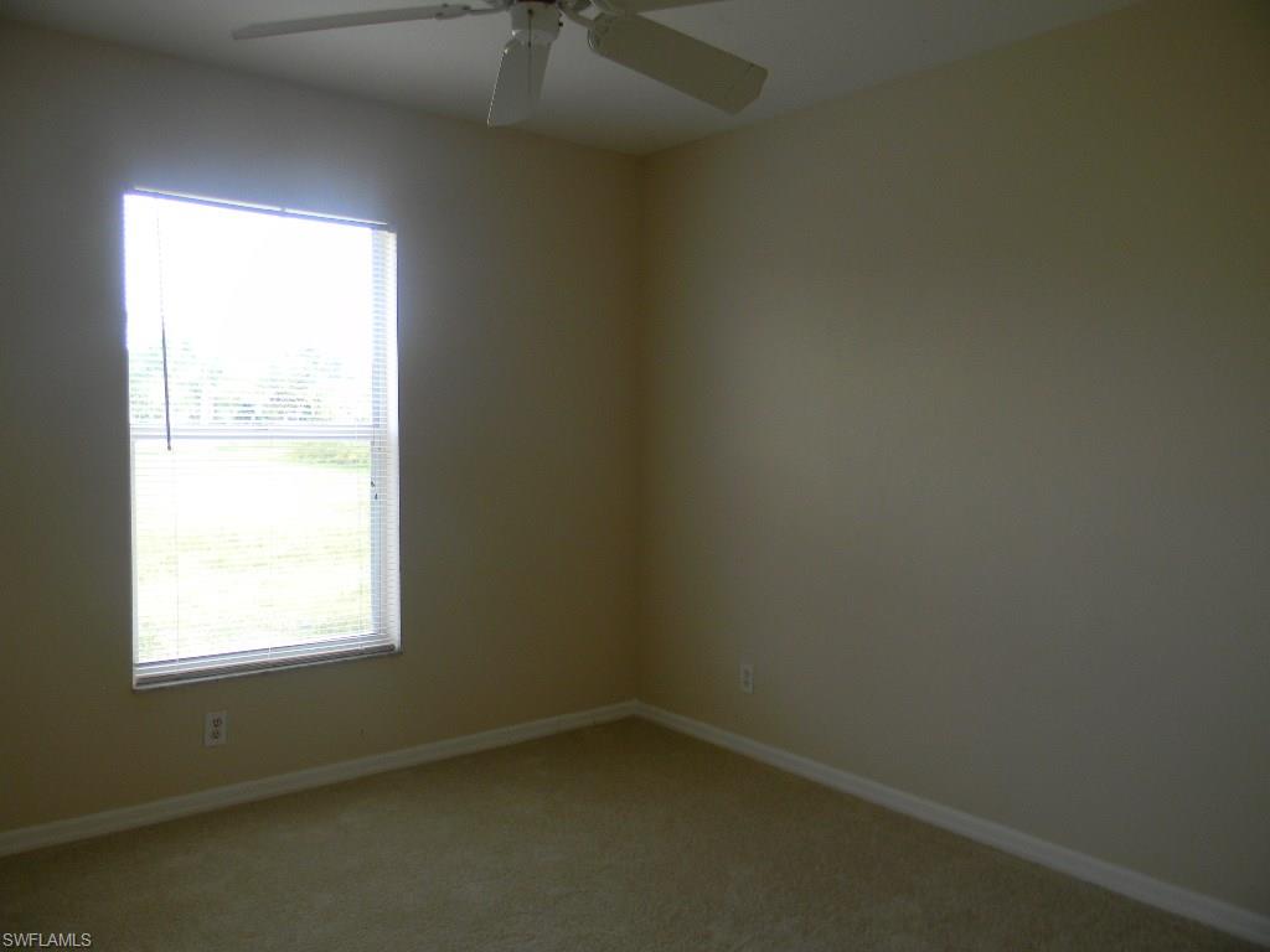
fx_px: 1027
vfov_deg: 49.7
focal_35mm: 28
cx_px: 635
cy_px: 476
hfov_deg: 63.4
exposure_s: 1/30
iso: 107
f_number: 3.5
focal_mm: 5
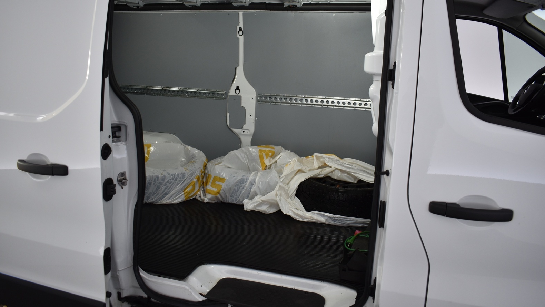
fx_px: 419
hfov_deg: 66.1
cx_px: 274
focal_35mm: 29
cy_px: 137
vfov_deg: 40.1
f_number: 3.5
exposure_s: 1/30
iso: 320
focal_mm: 18
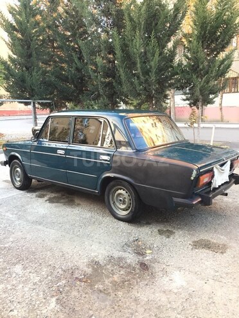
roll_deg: +0.6
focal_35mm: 29
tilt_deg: -9.3
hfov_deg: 48.2
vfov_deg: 61.7
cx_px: 120
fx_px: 267
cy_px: 159
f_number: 2.2
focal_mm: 4.15
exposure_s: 1/33
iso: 80
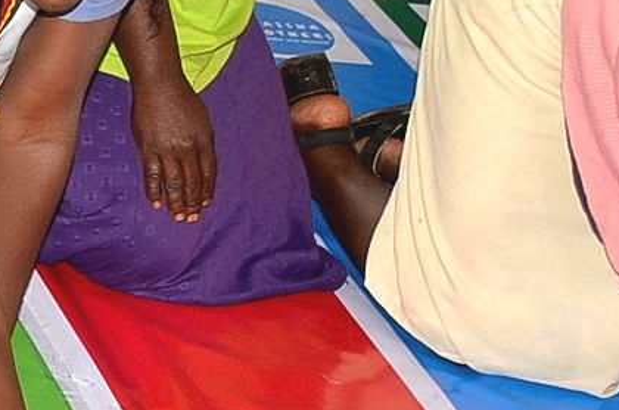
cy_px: 767
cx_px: -786
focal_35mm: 176
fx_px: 3019
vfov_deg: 7.5
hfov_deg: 10.4
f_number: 5
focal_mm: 20
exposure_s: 1/60
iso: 320
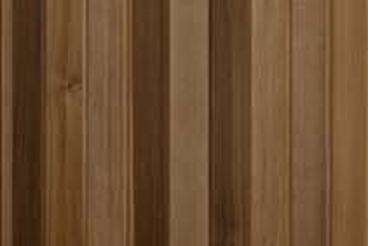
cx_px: 999
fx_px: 3488
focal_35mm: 341
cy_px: 58
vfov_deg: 4.0
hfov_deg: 5.7
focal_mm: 48
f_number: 8
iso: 160
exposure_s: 1/1.25
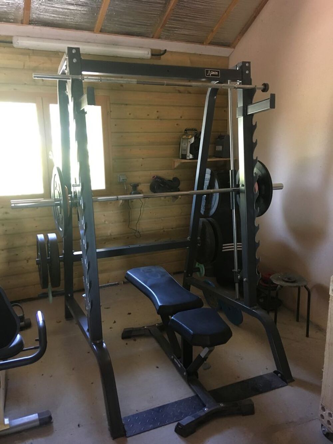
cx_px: 166
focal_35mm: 29
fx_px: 372
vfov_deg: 61.7
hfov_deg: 48.2
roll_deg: +0.4
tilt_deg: -14.6
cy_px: 222
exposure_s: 1/20
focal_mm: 4.15
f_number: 2.2
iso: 200
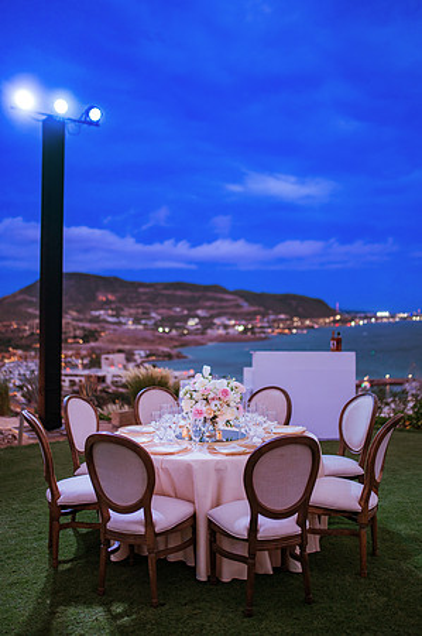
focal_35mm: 35
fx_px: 617
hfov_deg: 37.8
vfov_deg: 54.5
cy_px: 318
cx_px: 211
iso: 500
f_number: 1.4
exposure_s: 1/60
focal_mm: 35
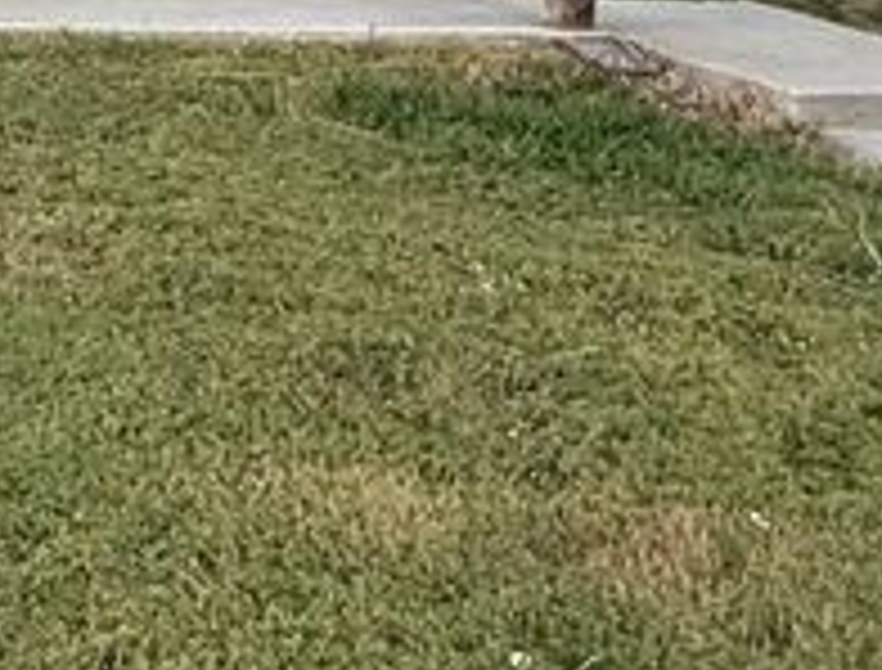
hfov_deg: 22.9
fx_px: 1869
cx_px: -333
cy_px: -218
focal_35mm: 73
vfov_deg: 18.8
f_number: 2.2
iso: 80
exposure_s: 1/99
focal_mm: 2.22
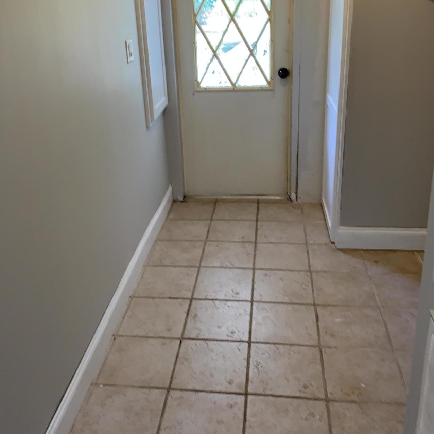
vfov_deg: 45.9
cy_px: 179
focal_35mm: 36
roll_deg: +2.4
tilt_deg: -19.6
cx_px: 205
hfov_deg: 46.0
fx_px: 511
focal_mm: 4.25
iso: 80
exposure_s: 1/60
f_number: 1.8
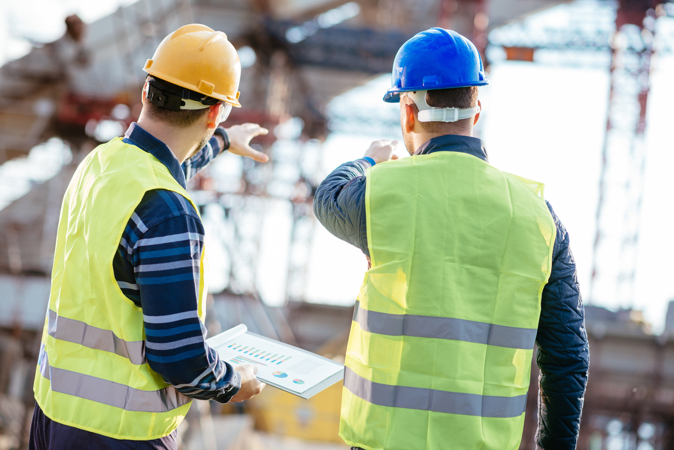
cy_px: 225
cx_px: 337
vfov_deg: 16.1
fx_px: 1592
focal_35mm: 85
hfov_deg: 23.9
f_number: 2.5
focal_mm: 85
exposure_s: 1/500
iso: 64
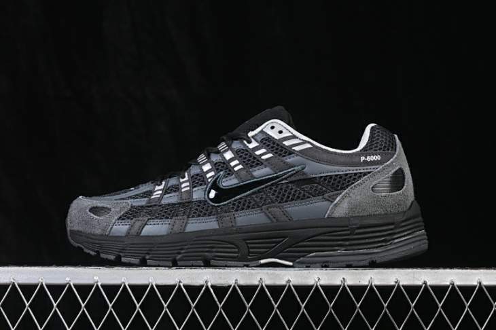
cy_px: 165
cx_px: 248
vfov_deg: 18.2
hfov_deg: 27.0
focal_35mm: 75
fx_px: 1033
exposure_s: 1/60
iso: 160
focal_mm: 50
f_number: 6.3
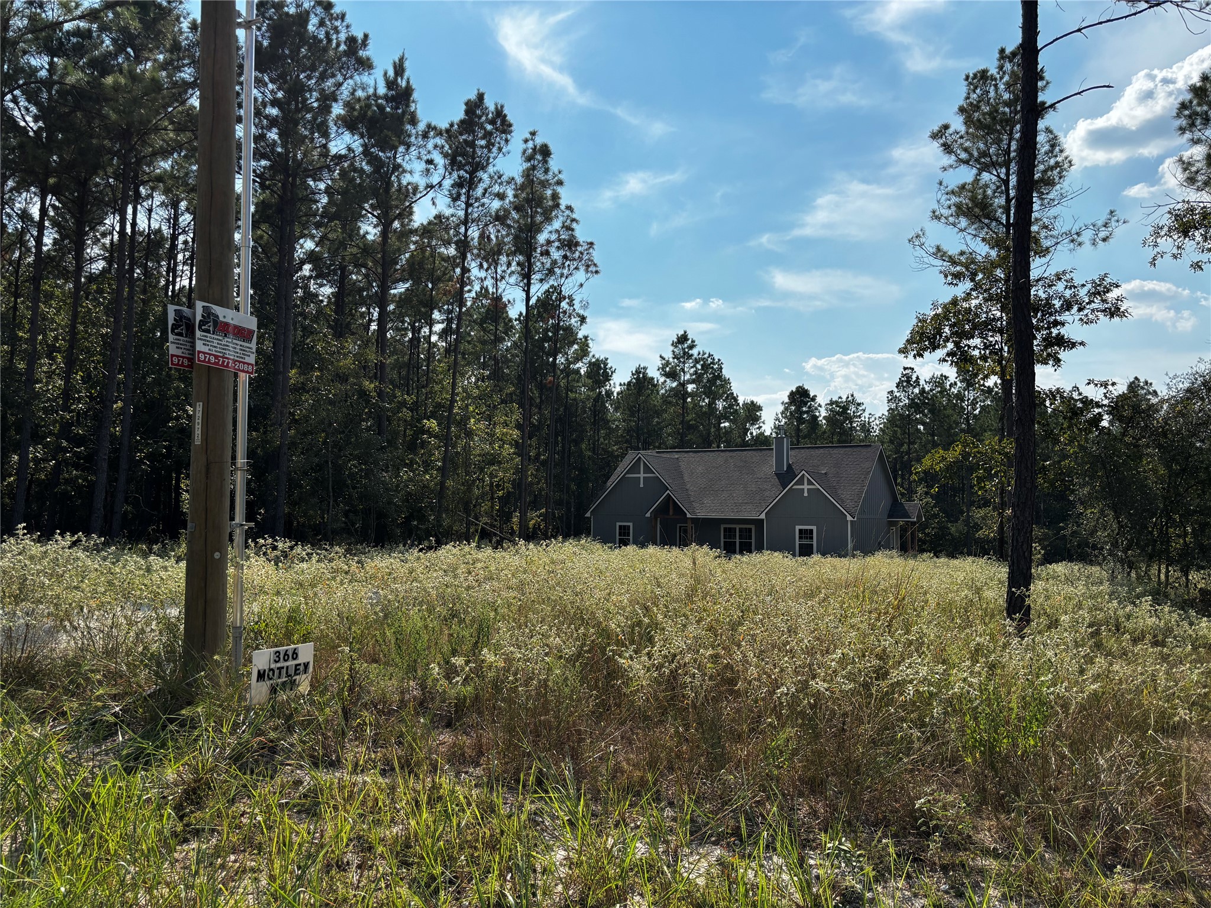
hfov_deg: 67.3
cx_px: 606
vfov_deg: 53.1
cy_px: 454
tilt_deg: +2.8
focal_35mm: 26
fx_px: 910
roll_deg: -2.1
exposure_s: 1/5618
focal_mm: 5.96
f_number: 1.6
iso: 50
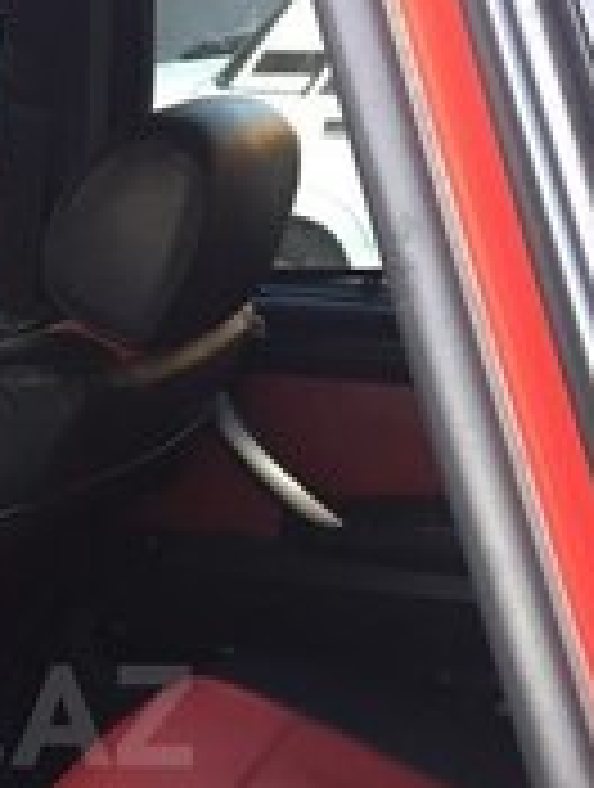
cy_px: 716
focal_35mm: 82
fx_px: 1869
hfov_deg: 17.1
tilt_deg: -22.0
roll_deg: +2.1
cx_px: -153
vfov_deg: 23.2
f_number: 2.2
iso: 80
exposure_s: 1/33
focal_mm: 4.15
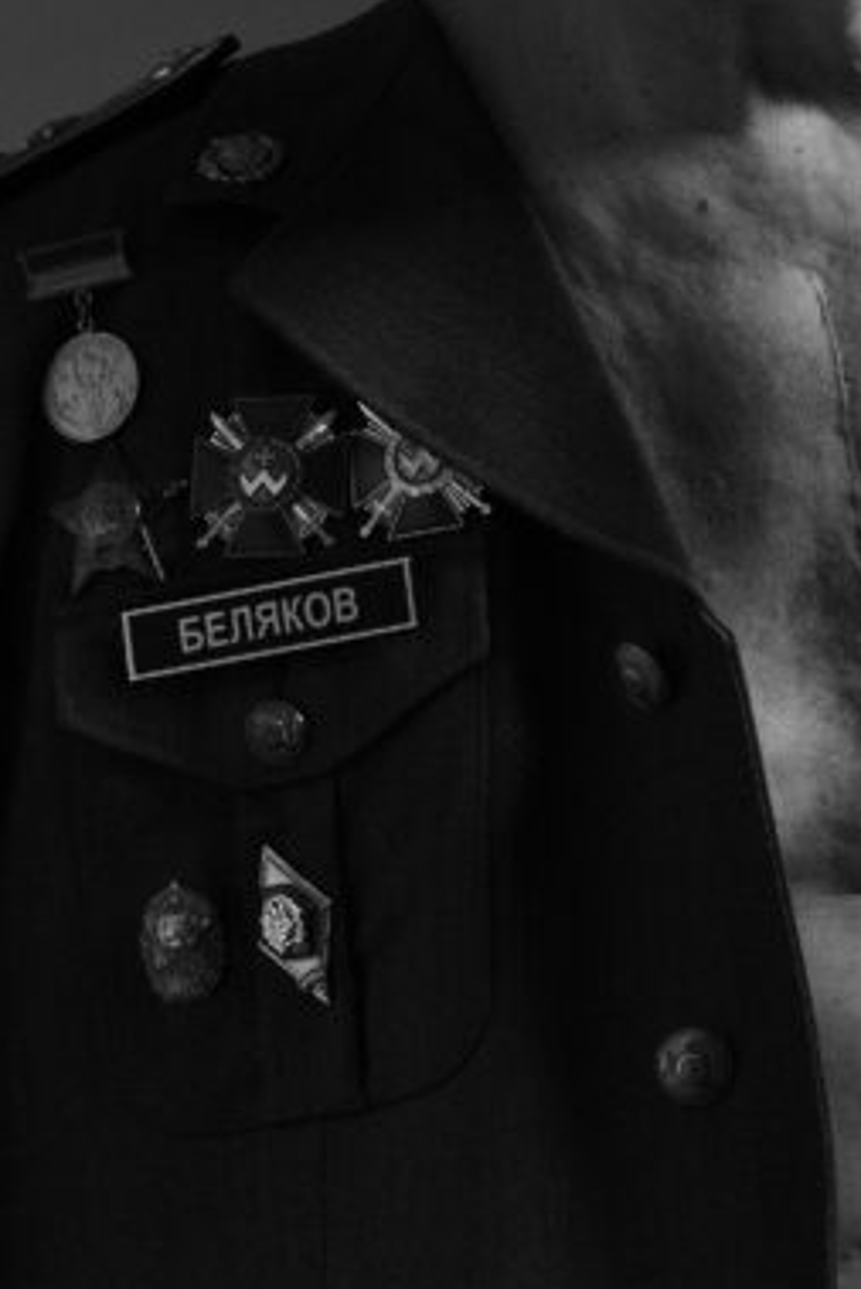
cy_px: 561
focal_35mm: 227
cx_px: 754
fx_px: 8136
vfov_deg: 9.1
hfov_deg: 6.0
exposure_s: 1/100
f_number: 8
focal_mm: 56
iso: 160
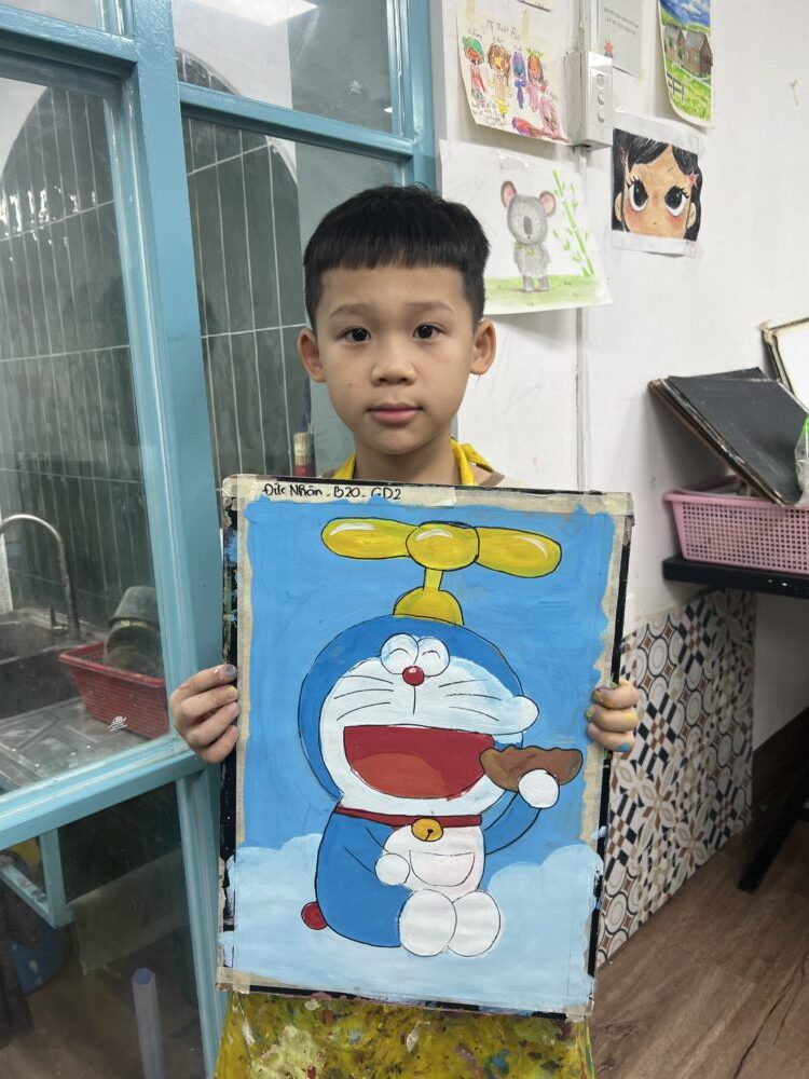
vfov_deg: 67.3
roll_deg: +3.7
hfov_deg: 53.1
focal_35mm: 26
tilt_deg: -7.9
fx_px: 810
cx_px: 404
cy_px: 540
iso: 64
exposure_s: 1/100
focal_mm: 5.7
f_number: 1.5
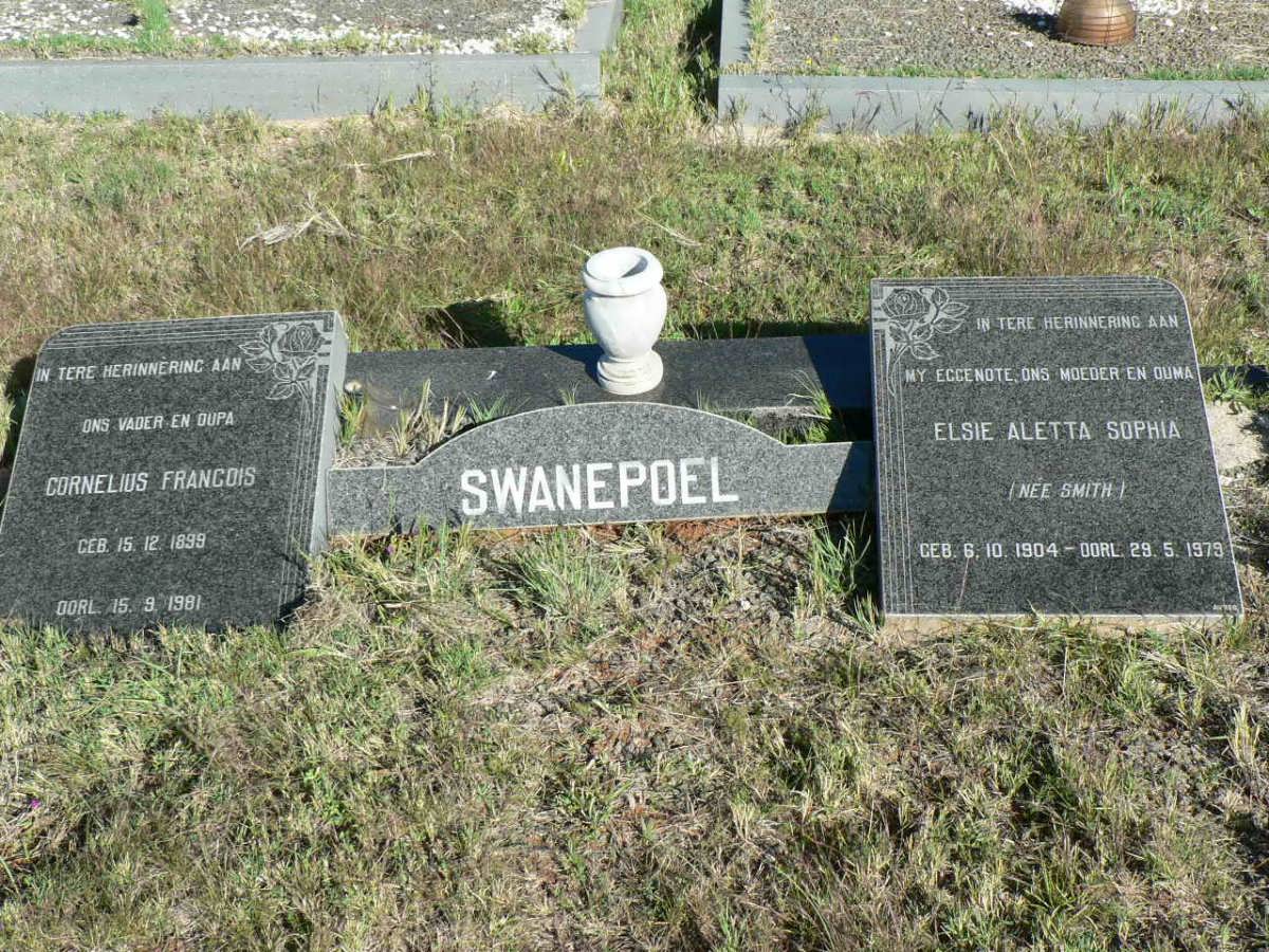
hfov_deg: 40.4
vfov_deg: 30.9
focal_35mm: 47
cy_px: 476
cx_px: 634
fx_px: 1723
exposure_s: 1/400
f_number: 5
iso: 100
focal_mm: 7.9
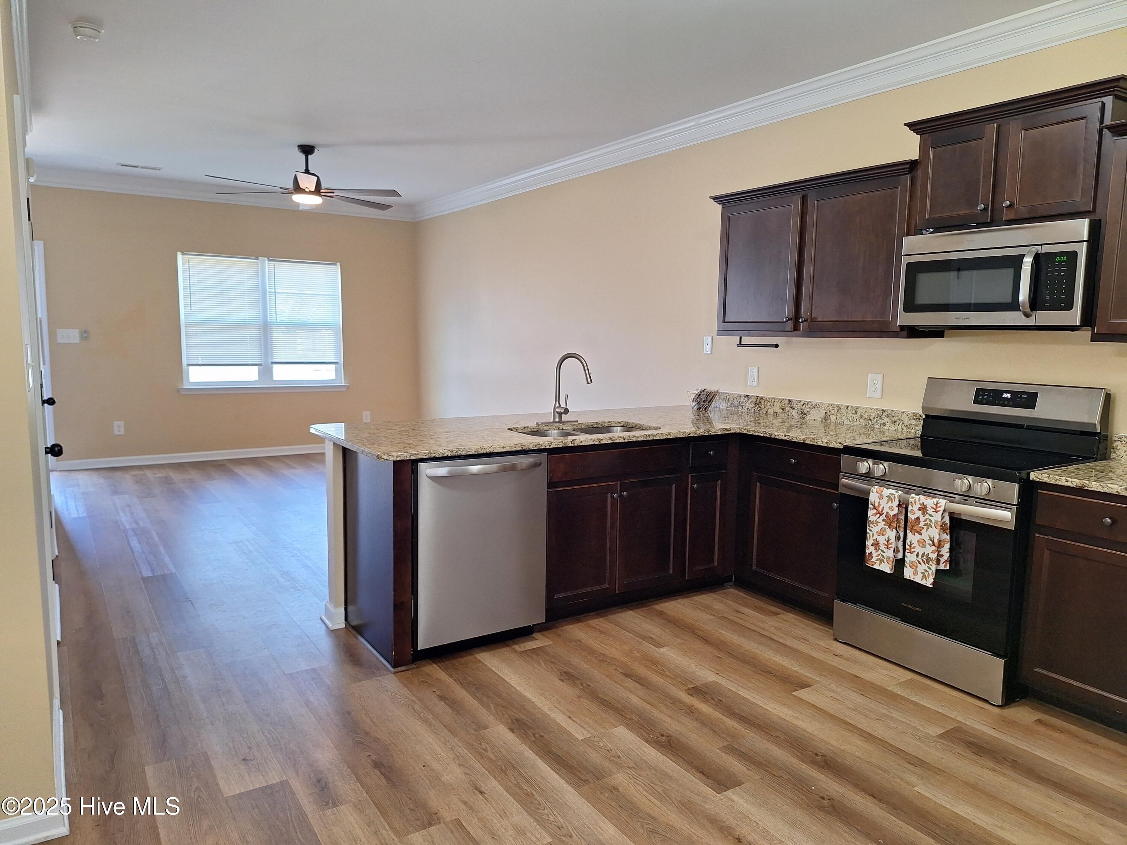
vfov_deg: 58.9
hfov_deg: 73.9
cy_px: 422
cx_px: 564
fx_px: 749
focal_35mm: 23
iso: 64
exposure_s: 1/40
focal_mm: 5.54
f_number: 1.8
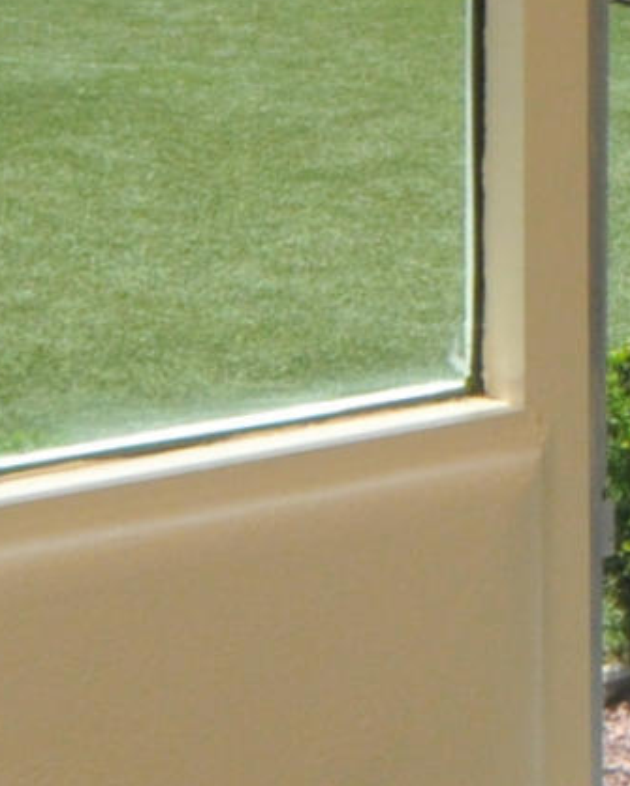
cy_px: -331
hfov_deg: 10.9
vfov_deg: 14.9
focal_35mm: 121
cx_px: 1486
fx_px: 2817
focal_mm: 12
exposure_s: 1/125
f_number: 11
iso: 640
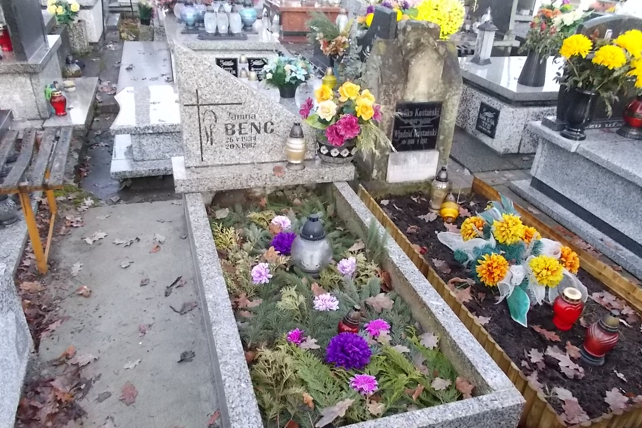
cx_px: 332
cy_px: 238
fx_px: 499
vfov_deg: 46.3
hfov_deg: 65.5
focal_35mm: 28
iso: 400
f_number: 3.2
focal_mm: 4.6
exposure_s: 1/320
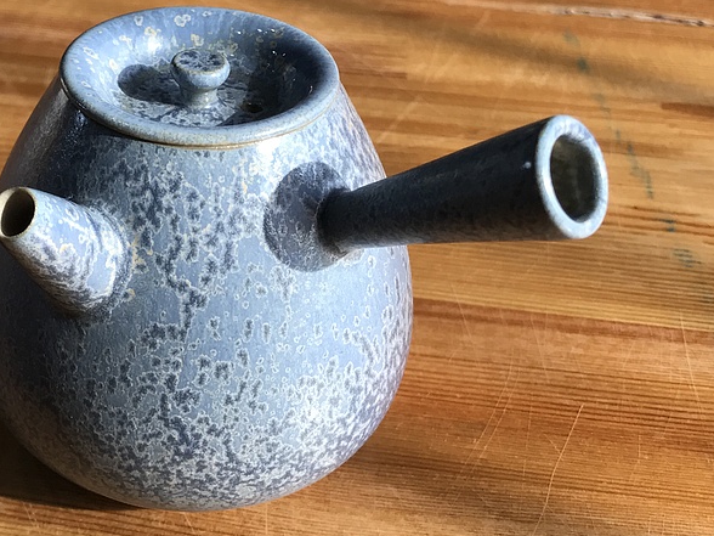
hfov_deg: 31.2
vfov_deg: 24.0
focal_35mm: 61
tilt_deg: -34.6
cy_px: 221
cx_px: 193
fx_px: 1258
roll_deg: -1.1
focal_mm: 3.99
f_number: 1.8
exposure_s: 1/119
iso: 20
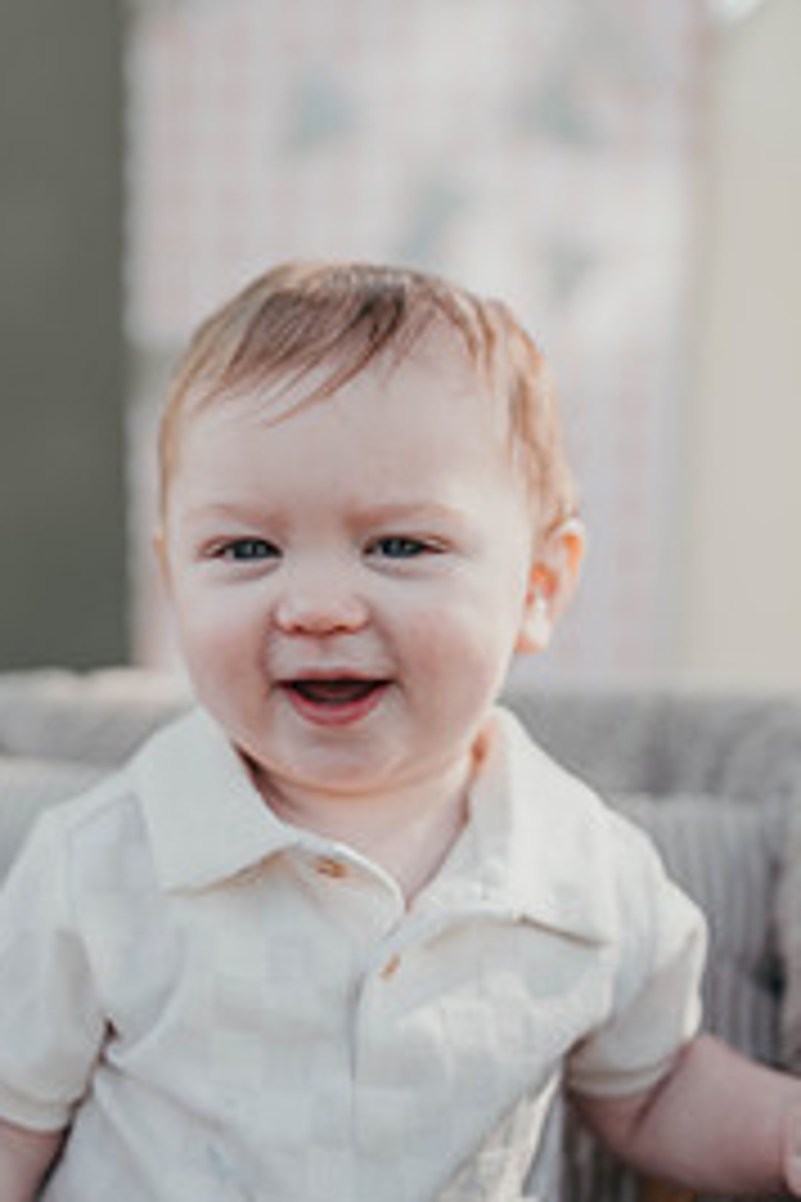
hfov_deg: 22.8
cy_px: 545
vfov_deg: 33.9
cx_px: 216
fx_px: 1969
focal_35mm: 59
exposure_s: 1/1000
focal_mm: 35
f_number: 1.8
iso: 50
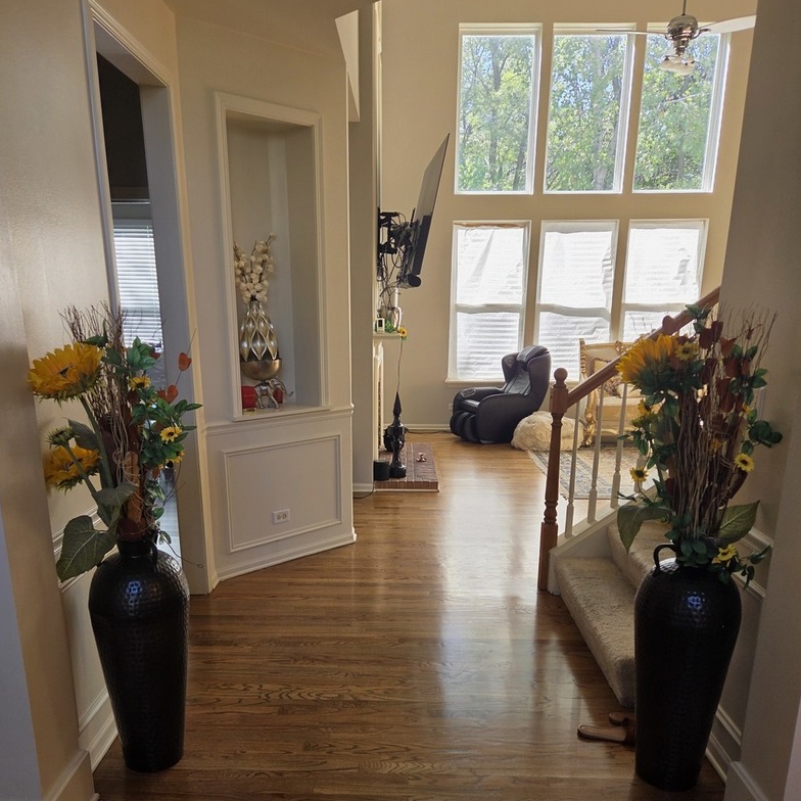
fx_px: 733
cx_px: 390
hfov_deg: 57.3
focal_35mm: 28
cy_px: 510
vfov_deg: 56.5
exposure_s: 1/120
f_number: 1.8
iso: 40
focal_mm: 5.4
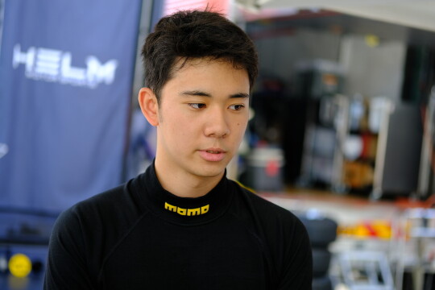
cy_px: 145
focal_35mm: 75
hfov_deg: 27.0
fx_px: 906
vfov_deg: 18.2
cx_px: 218
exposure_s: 1/500
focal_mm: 50
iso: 160
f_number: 2
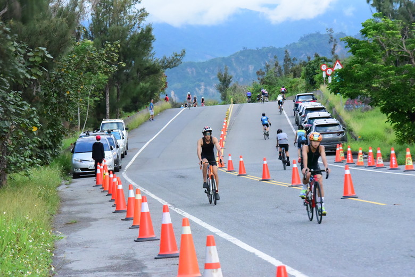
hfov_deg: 13.2
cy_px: 138
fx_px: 1788
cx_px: 208
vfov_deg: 8.9
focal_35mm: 155
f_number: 10
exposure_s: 1/4000
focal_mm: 155
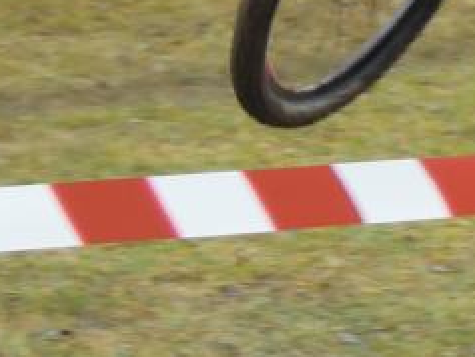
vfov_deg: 4.9
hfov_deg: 6.5
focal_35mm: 301
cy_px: -309
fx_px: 4134
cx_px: 744
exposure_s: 1/125
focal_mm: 12.5
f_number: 4.5
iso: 160
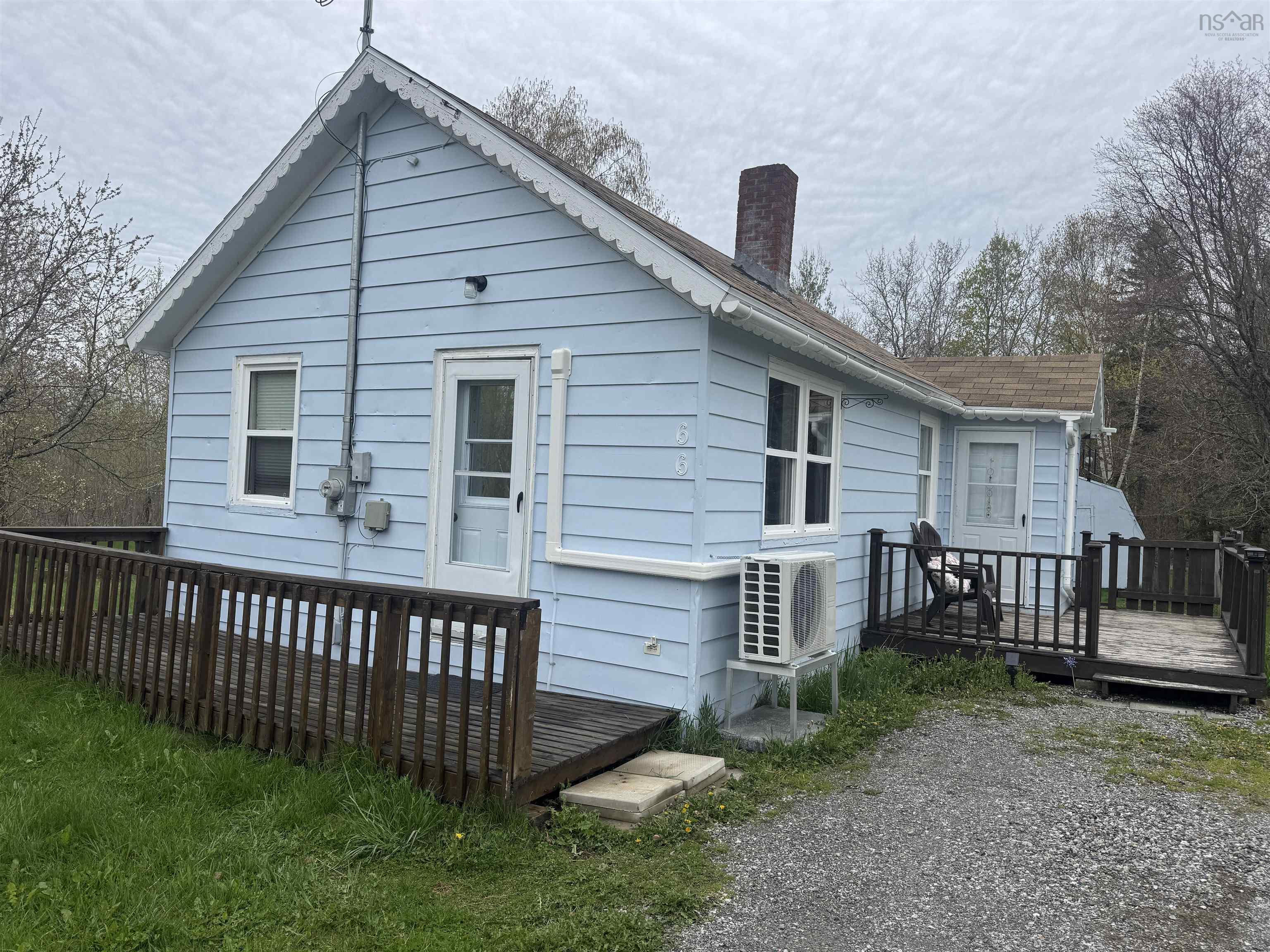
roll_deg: -2.2
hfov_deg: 71.6
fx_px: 881
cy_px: 476
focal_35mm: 24
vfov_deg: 56.8
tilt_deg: +0.4
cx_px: 635
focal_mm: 6.76
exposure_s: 1/3247
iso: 80
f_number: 1.78
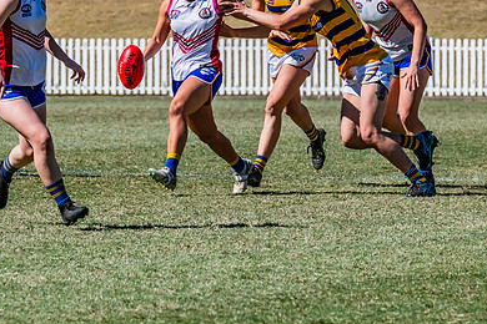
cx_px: 194
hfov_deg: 3.8
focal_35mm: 548
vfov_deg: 2.5
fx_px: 7413
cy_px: 95
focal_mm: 330
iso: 800
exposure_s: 1/1600
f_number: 13
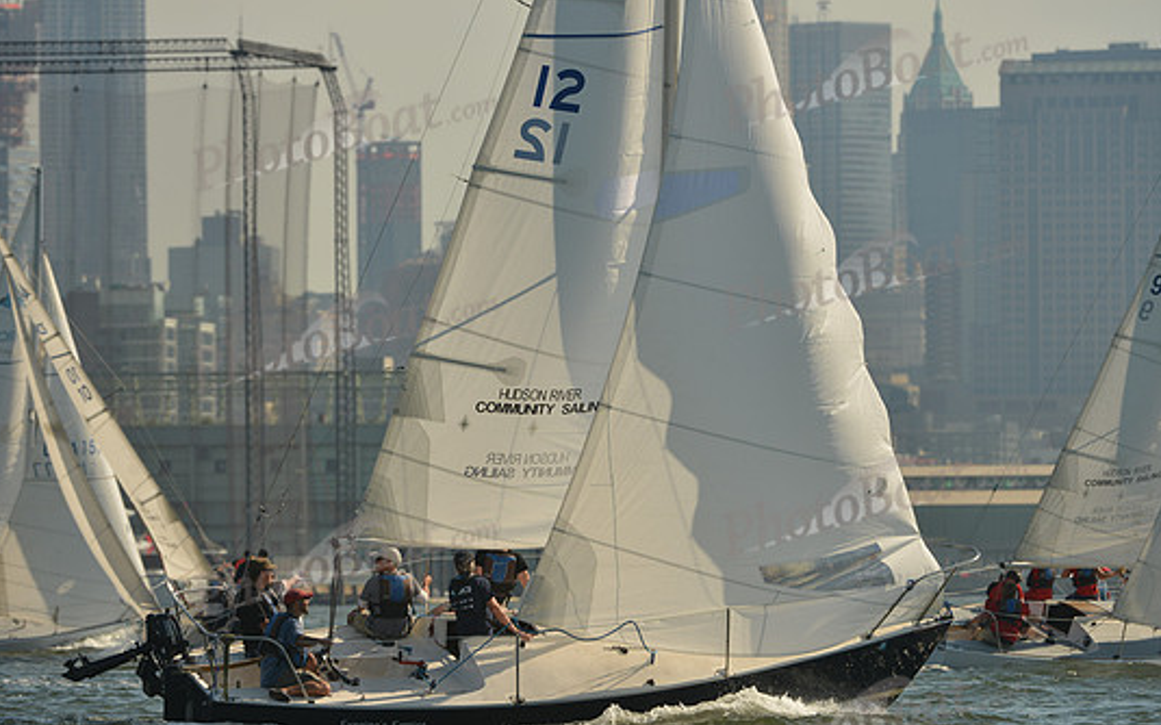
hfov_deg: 5.8
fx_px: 11545
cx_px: 612
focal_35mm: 365
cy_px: 418
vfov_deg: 3.6
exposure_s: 1/1600
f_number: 7.1
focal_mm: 330
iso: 320
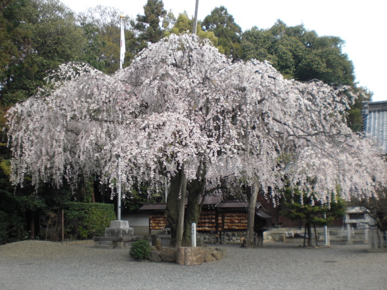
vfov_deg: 37.7
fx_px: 425
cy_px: 145
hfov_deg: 49.0
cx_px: 194
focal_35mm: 38
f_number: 3.1
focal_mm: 6.3
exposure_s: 1/200
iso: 64
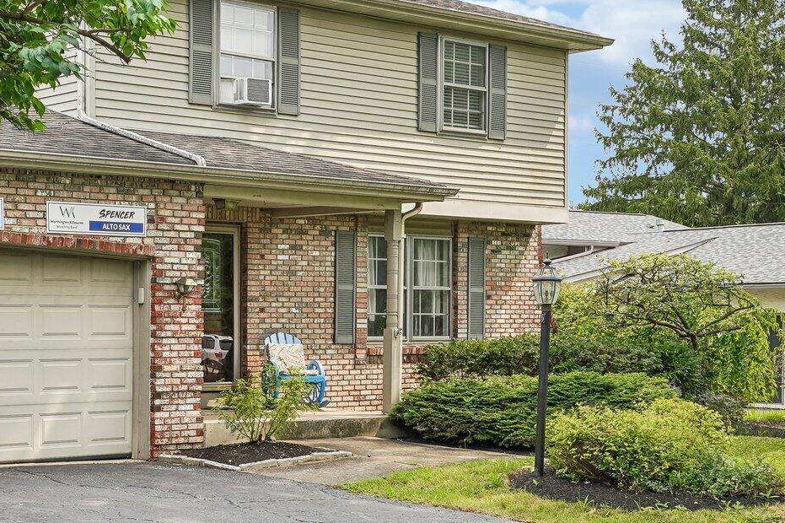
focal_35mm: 66
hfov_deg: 29.0
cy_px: 279
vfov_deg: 20.6
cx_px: 48
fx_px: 1439
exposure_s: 1/160
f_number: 8
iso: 100
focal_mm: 30
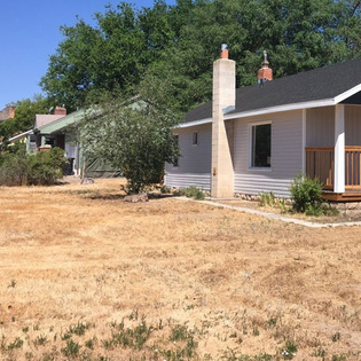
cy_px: 104
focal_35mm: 52
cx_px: 306
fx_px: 614
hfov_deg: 31.6
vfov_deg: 32.4
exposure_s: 1/1508
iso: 25
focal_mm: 4.15
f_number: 2.2
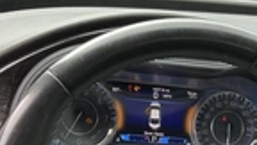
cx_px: 214
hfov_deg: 23.7
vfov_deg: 12.8
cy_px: 236
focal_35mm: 88
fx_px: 600
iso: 40
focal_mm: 3
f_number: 1.8
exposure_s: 1/122
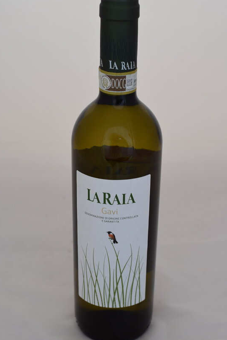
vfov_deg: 34.2
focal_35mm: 59
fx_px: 554
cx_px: 115
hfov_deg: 23.2
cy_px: 168
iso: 400
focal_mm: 35
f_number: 5.6
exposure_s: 1/125
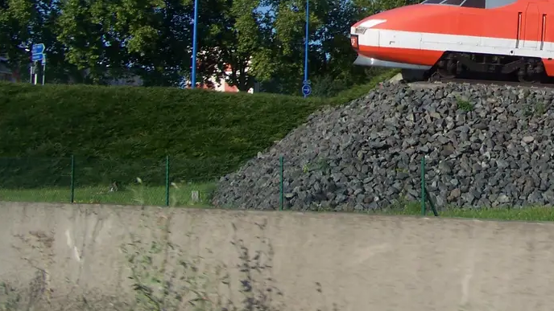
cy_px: 6
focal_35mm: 77
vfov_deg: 15.4
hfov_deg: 26.5
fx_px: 1131
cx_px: 505
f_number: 5.6
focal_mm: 6.3
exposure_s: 1/500
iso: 80
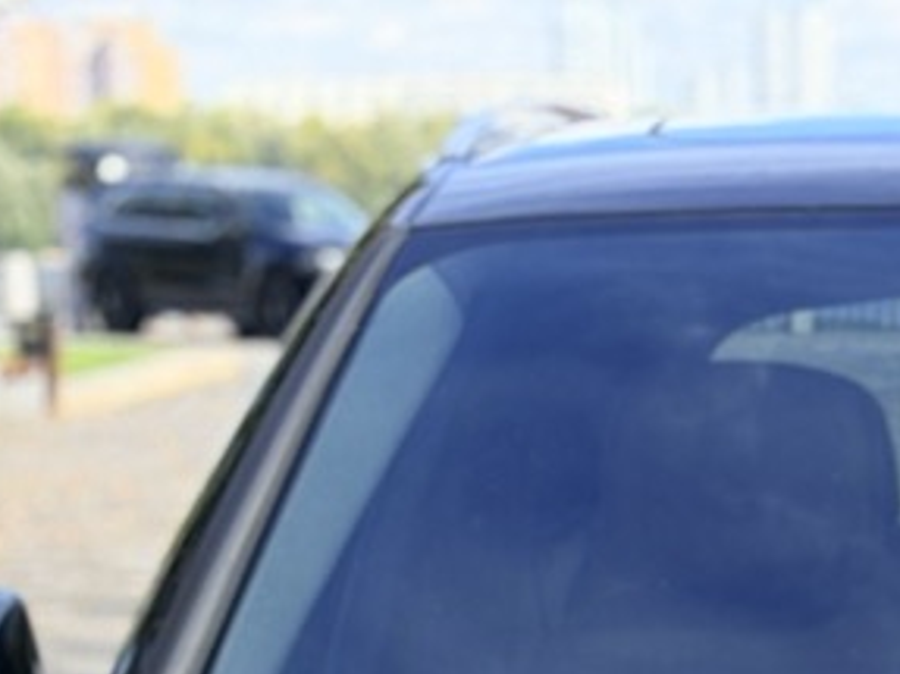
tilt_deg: -12.9
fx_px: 5562
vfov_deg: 6.6
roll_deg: +0.0
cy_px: 1502
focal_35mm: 214
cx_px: 1182
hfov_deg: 9.1
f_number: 1.78
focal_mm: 6.76
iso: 100
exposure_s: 1/1608
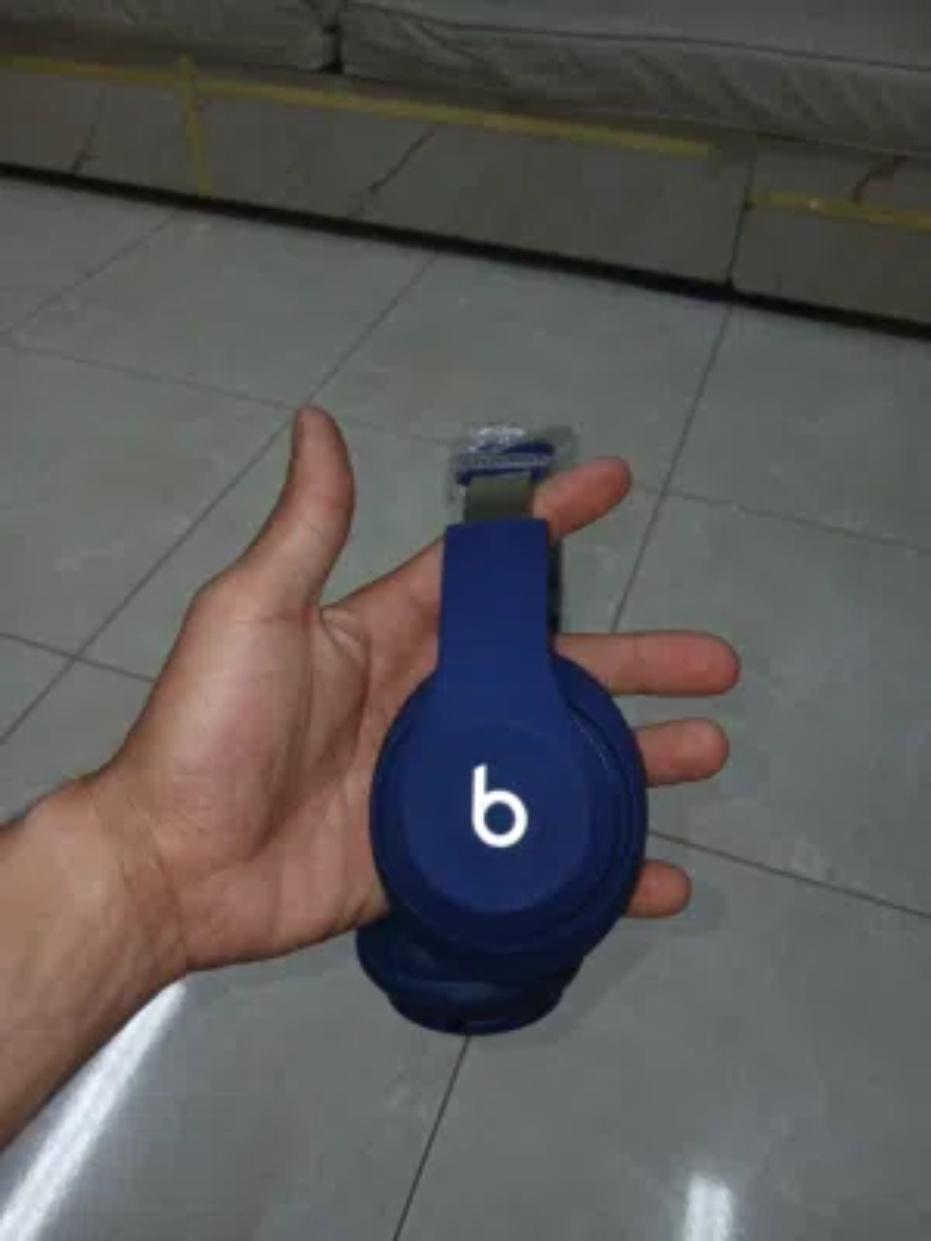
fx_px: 968
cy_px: 620
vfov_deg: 65.3
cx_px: 466
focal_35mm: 27
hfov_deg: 51.4
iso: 40
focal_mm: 3.98
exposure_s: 1/50
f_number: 1.8
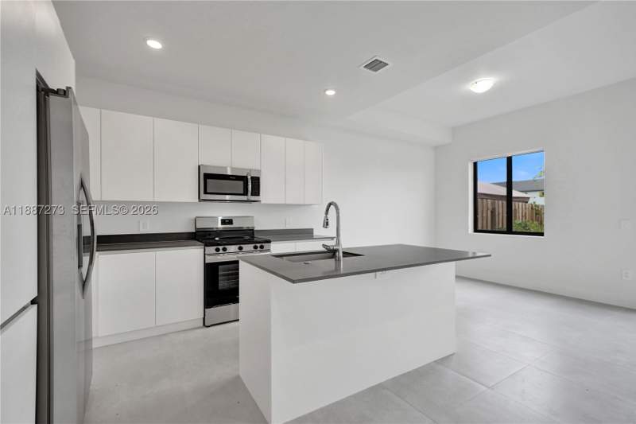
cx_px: 318
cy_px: 212
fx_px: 283
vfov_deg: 73.7
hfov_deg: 96.7
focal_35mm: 16
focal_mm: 16
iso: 320
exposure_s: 1/160
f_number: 4
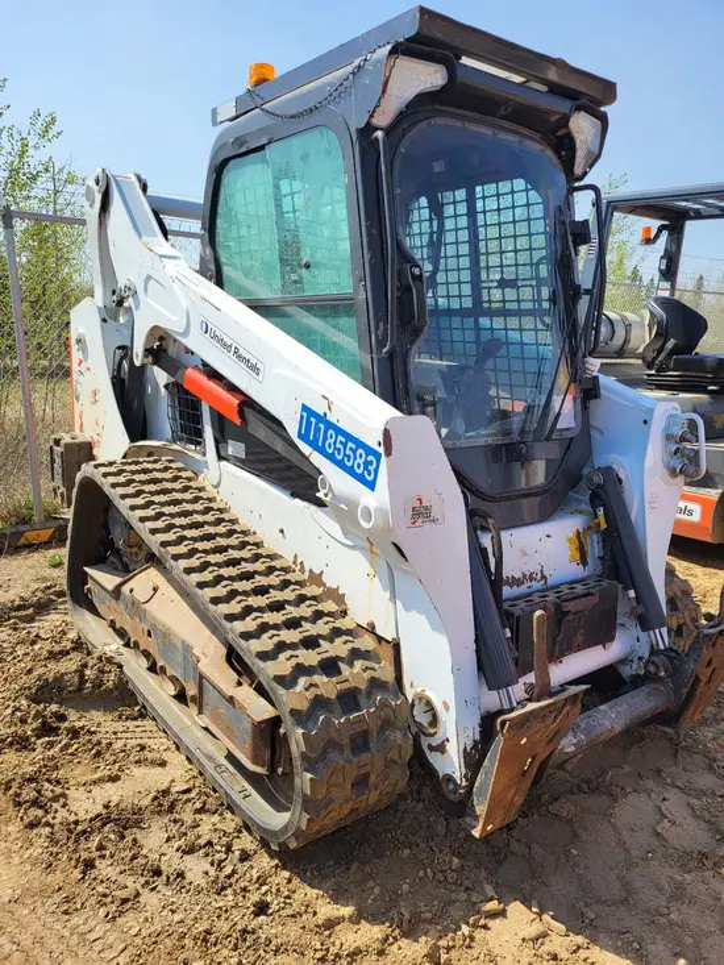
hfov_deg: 53.1
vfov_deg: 67.3
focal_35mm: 26
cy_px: 482
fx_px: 725
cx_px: 362
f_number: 1.8
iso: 40
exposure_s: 1/1737
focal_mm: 5.4
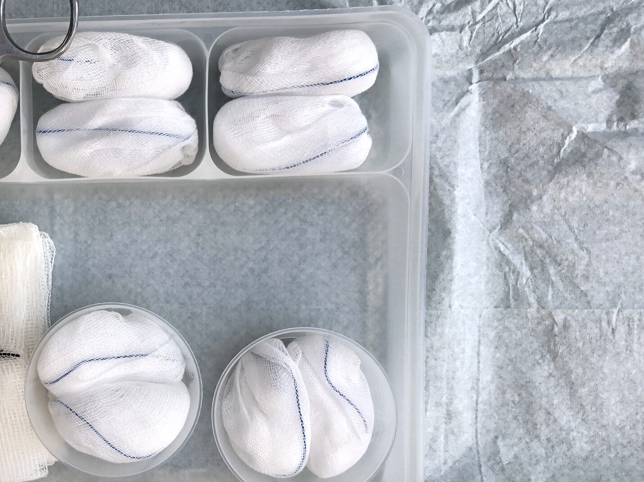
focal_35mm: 50
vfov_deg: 29.0
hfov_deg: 36.3
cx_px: 90
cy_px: 293
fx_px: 930
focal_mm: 4
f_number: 1.8
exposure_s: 1/139
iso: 20
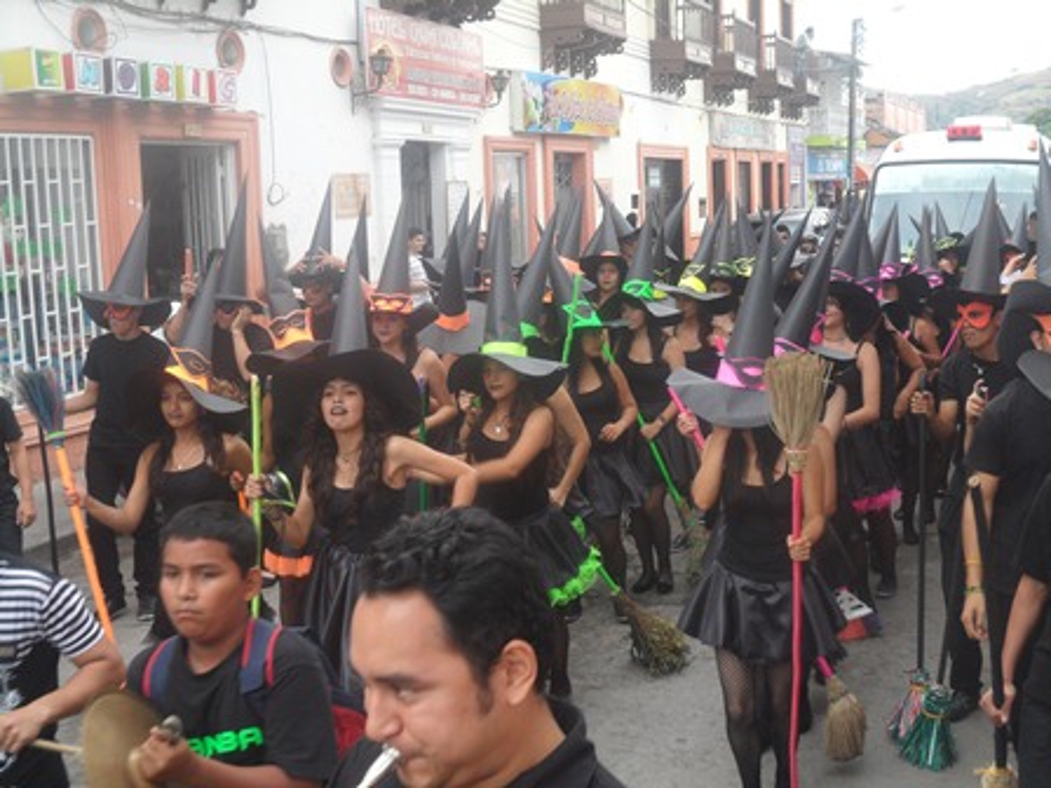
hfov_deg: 42.9
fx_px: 1336
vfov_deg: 32.9
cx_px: 526
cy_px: 394
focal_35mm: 44
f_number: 4.5
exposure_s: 1/60
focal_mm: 7.8
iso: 80
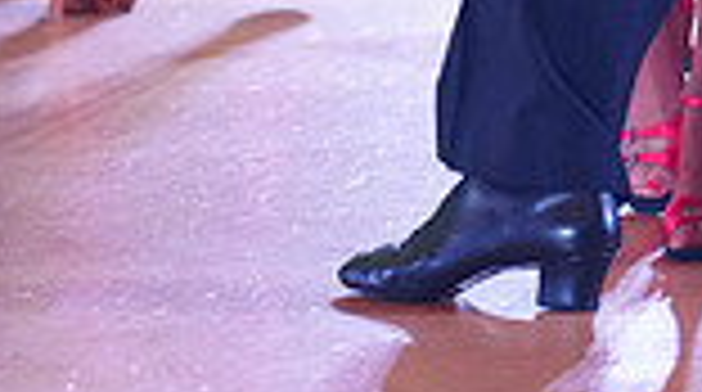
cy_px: -653
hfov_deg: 4.7
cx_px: 682
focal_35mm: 461
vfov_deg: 2.6
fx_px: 8564
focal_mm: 118
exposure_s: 1/400
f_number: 2.8
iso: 5000
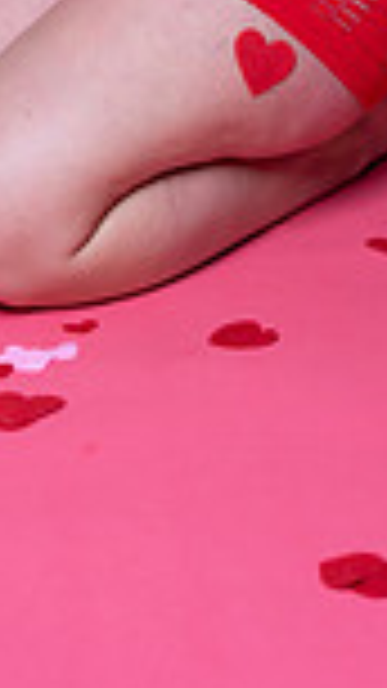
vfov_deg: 18.0
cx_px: 202
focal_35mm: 108
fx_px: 1971
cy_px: -288
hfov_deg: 11.2
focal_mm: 35
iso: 100
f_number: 8
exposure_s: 1/160
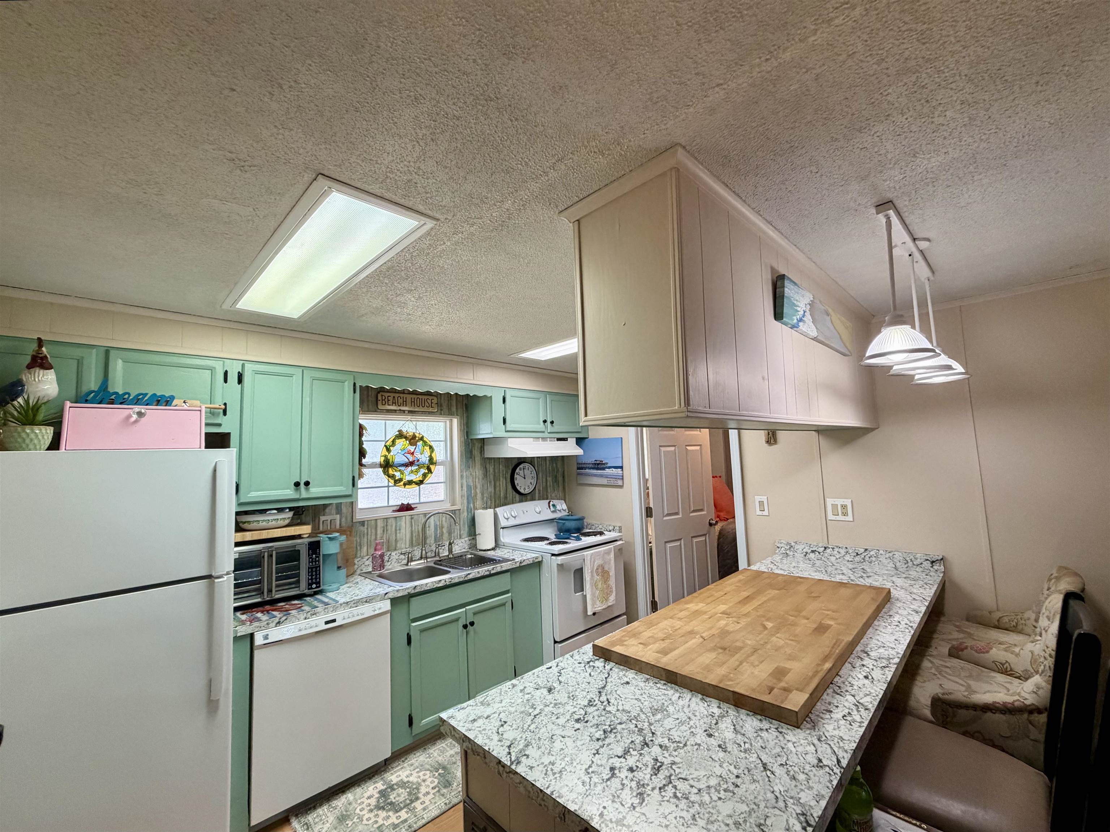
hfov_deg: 102.1
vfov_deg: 85.7
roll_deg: +0.5
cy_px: 416
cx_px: 555
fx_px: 449
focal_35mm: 14
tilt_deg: +5.5
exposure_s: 1/120
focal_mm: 2.22
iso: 200
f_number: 2.2
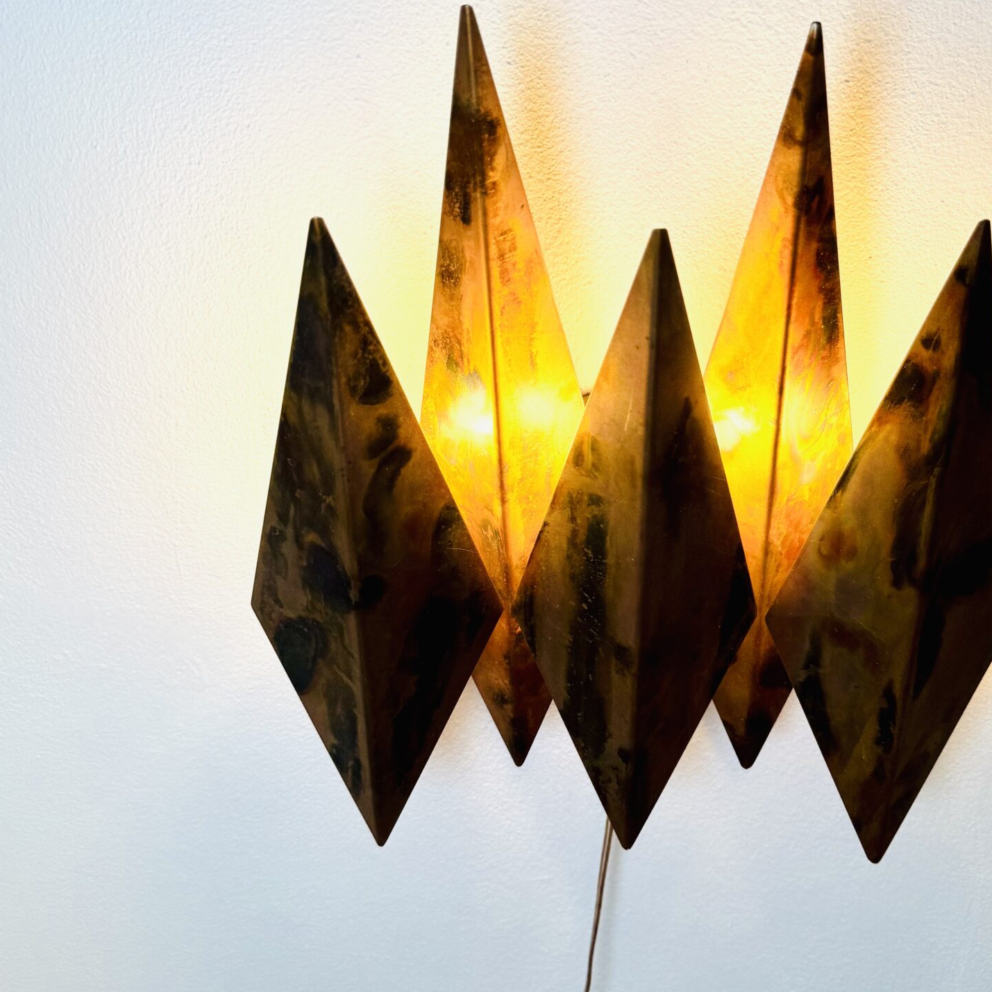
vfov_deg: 43.5
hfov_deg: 43.3
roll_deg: -0.3
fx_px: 1232
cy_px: 370
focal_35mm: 38
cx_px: 653
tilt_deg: -31.6
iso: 80
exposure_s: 1/279
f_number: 1.78
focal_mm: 6.76
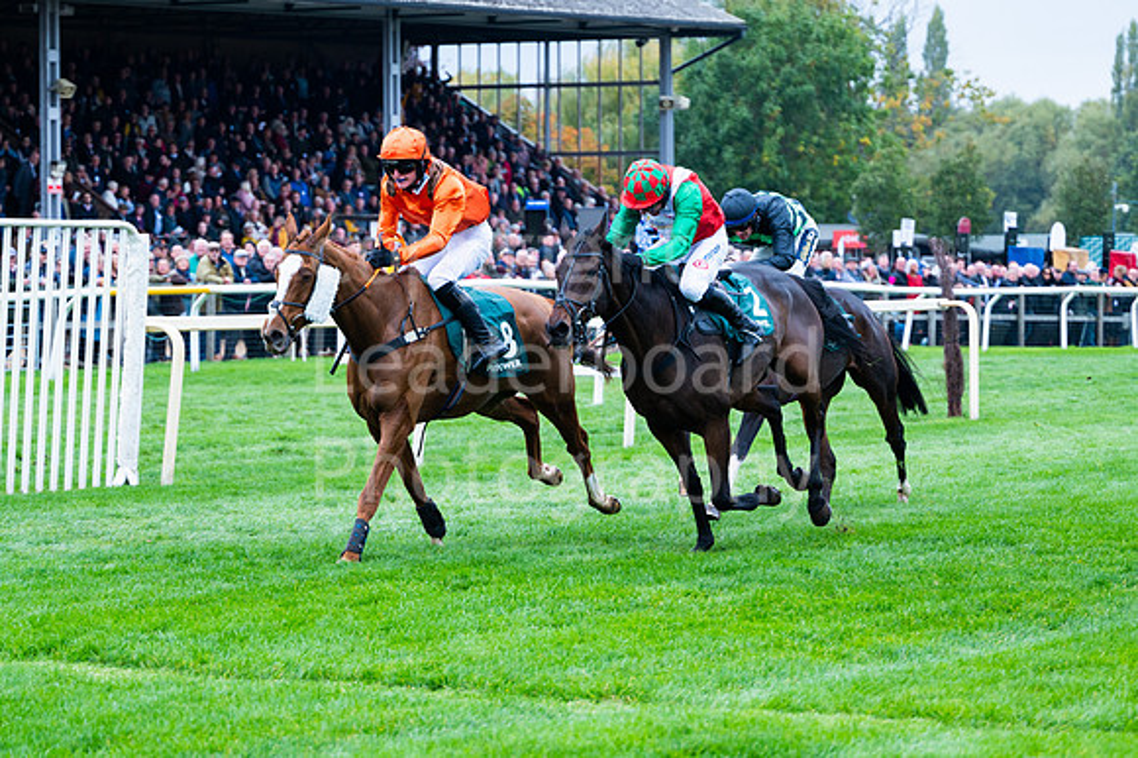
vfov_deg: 11.1
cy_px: 406
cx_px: 574
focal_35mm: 123
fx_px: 3892
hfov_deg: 16.6
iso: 800
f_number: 4
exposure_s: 1/1000
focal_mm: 115
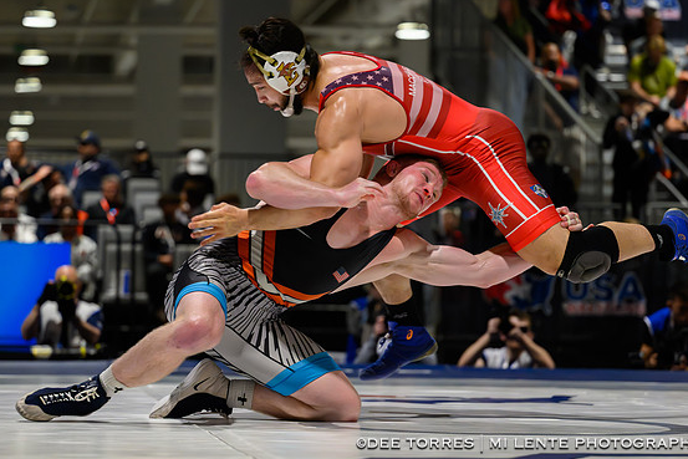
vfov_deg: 10.7
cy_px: 228
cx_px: 282
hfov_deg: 16.0
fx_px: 2447
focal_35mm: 128
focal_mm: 98
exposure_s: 1/800
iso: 6400
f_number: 2.8
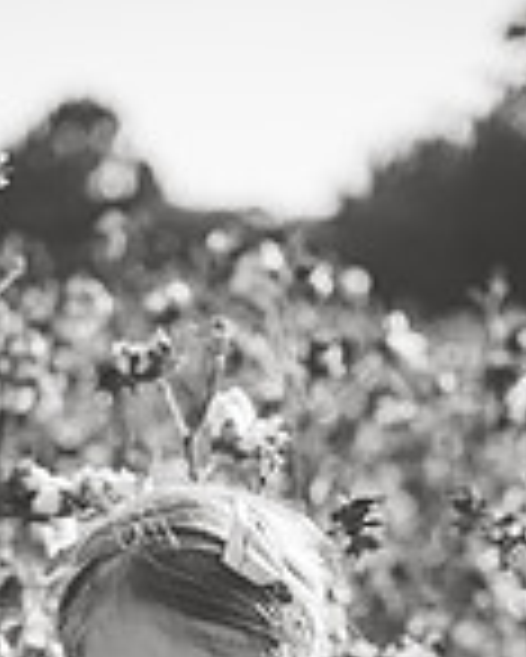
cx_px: 112
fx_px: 2819
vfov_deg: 12.6
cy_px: 999
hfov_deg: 10.6
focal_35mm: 145
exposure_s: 1/3200
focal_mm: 50
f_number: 2.2
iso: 160
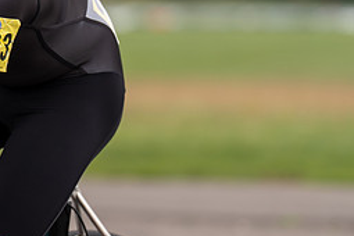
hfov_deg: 4.5
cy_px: 53
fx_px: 4474
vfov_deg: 3.0
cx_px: -43
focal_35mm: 455
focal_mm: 200
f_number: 3.5
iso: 160
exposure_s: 1/1000
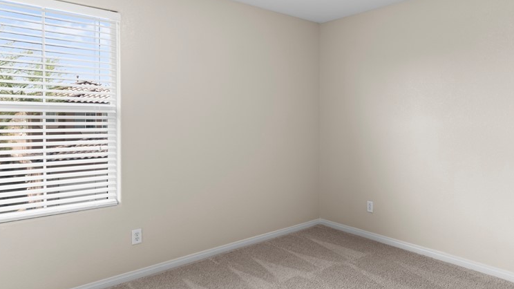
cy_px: 123
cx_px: 321
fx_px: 354
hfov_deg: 70.8
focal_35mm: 26
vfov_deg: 44.2
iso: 400
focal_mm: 17
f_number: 8
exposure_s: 1/8
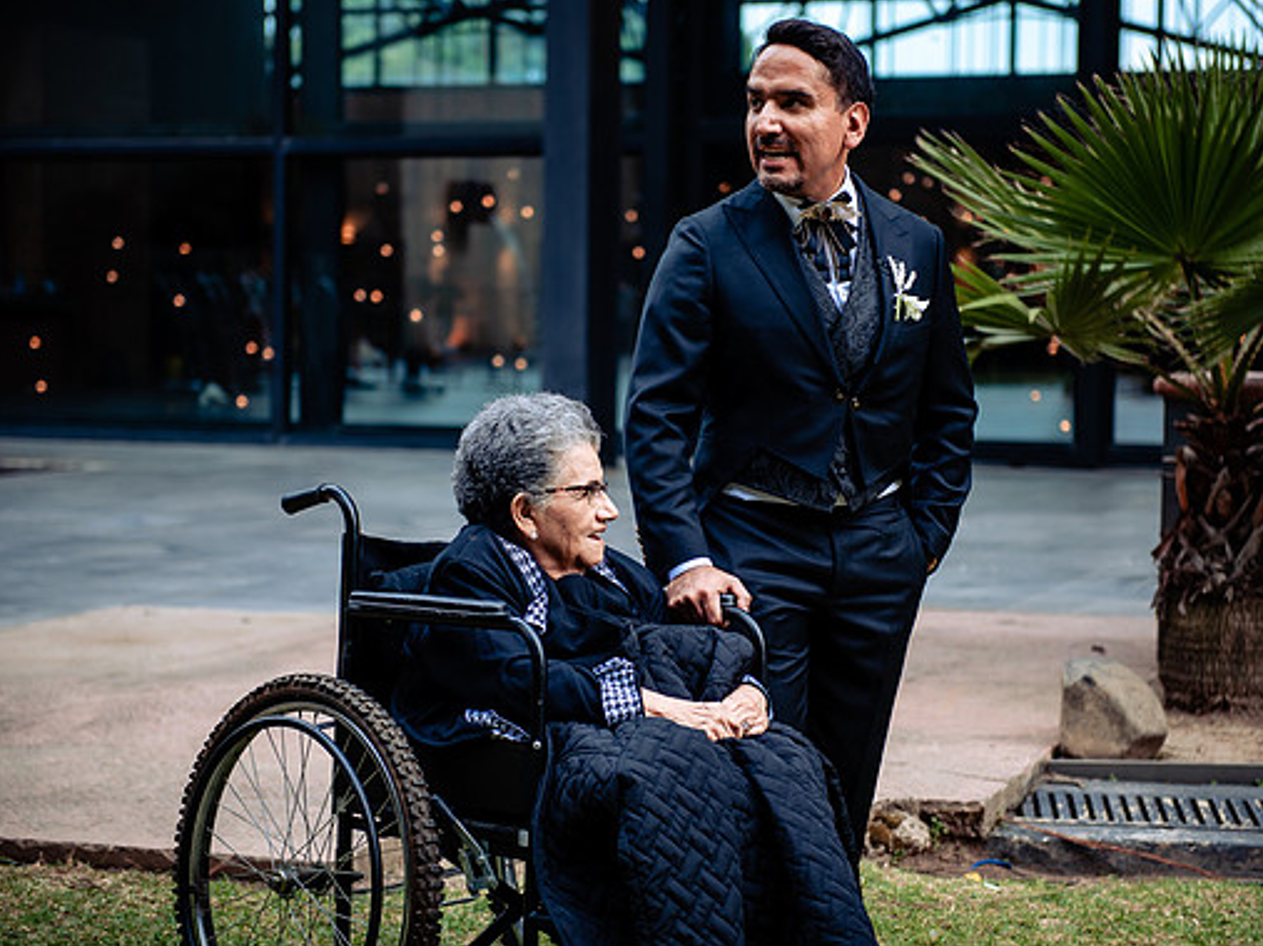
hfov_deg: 25.3
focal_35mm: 77
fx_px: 2809
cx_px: 695
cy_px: 467
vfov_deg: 19.1
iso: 320
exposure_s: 1/160
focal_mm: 70
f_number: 2.8
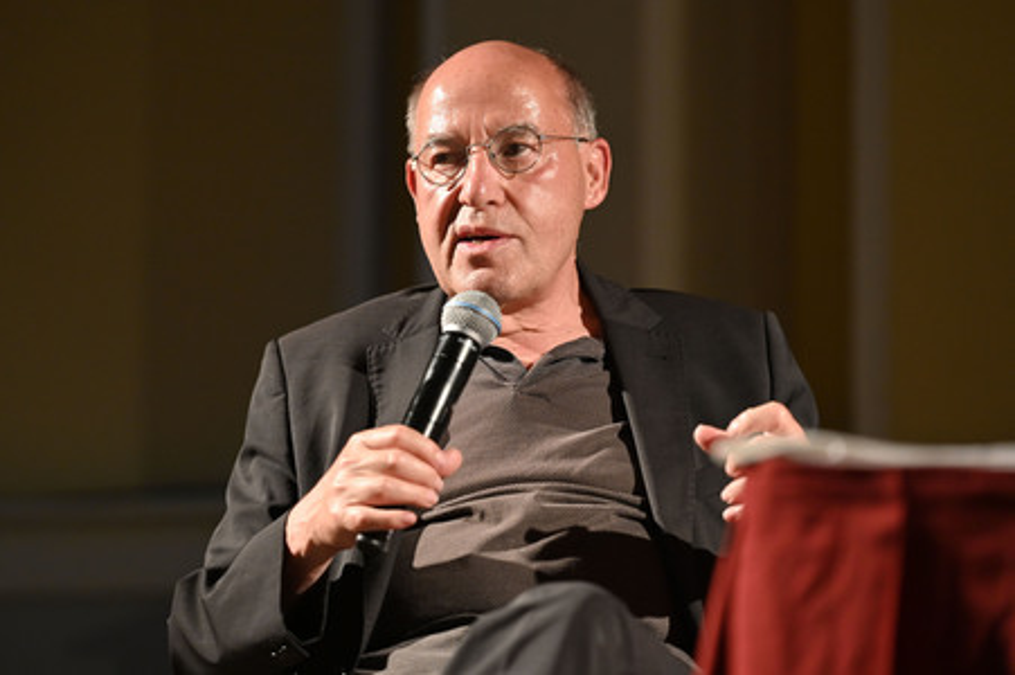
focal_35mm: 145
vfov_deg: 9.4
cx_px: 508
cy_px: 338
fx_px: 4085
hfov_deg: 14.2
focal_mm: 145
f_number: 2.8
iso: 3200
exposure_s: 1/160
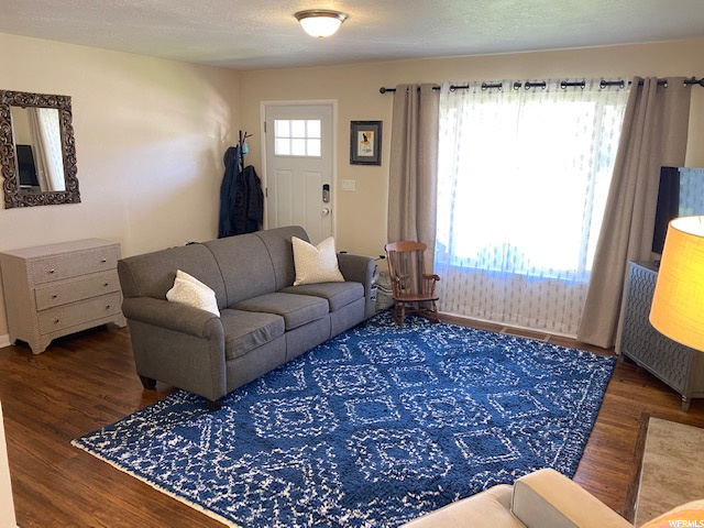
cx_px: 352
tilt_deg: -14.2
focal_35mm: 26
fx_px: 529
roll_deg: -0.7
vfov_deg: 53.1
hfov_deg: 67.3
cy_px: 264
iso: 250
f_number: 1.8
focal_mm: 4.25
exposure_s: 1/60
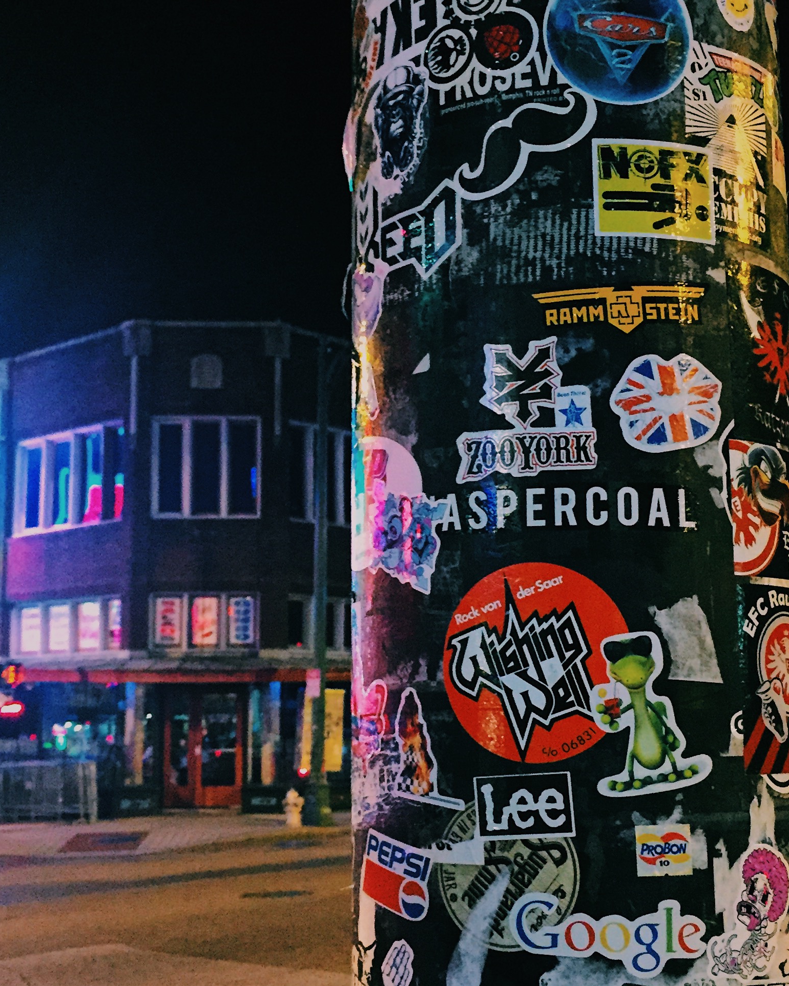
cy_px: 483
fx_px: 1401
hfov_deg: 31.4
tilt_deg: +8.2
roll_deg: +0.3
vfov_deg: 38.8
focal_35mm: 48
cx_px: 372
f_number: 2.2
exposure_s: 1/15
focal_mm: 4.15
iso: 400
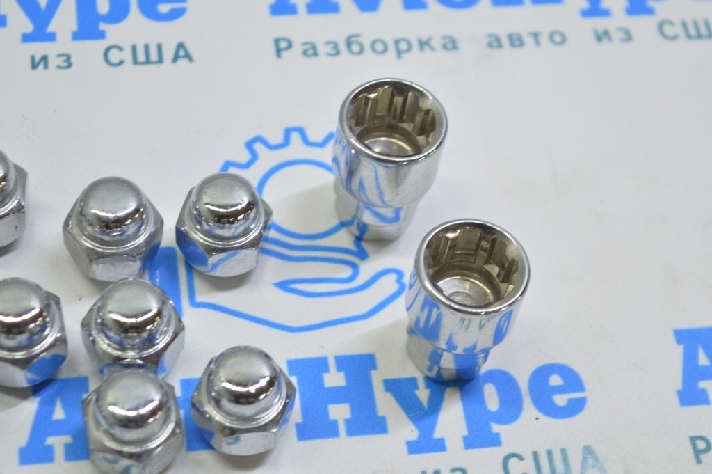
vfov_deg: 16.5
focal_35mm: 82
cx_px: 356
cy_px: 237
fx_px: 1630
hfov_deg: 24.6
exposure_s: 1/20
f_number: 5.6
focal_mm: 55
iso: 400
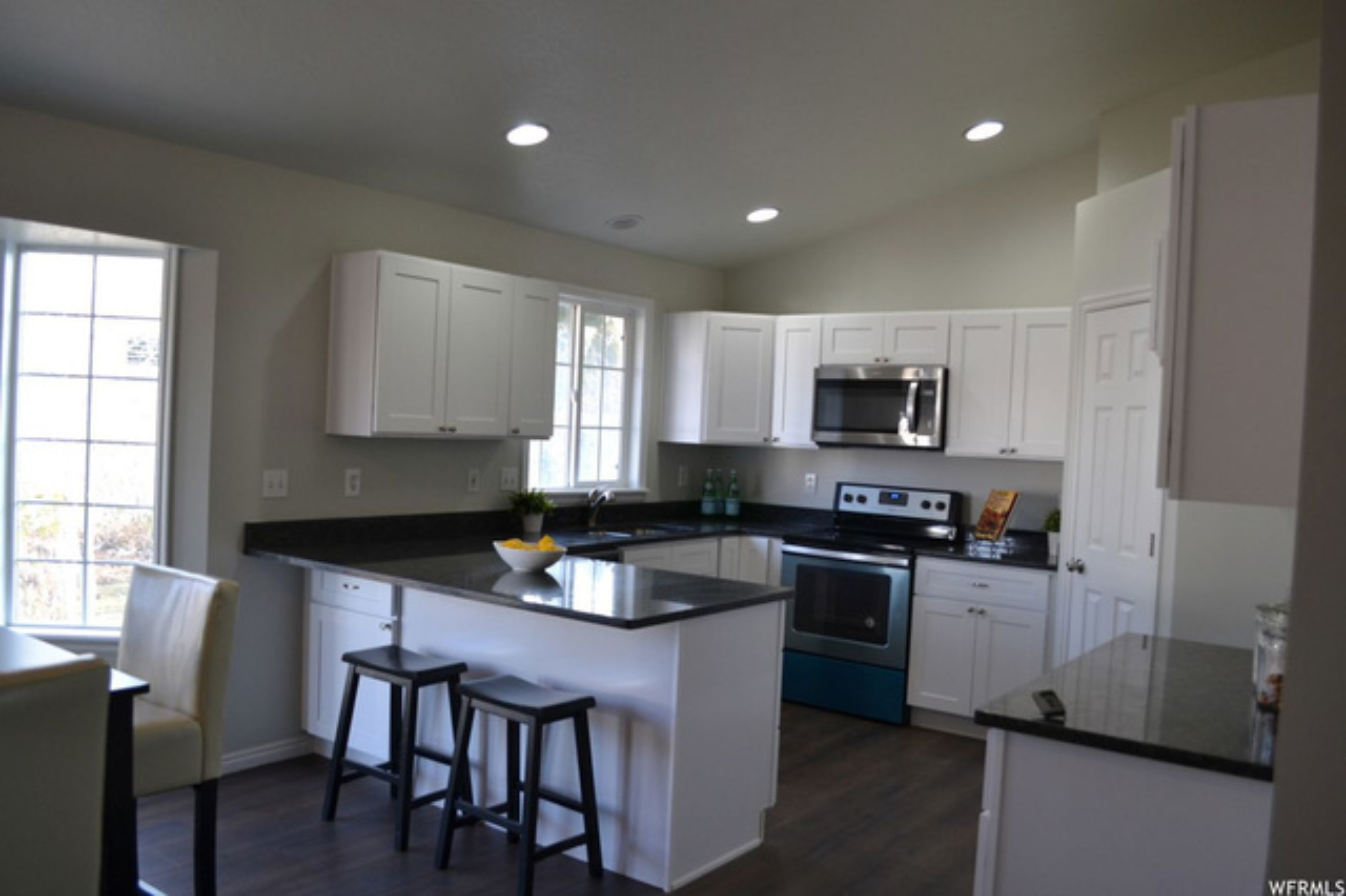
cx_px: 673
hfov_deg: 67.4
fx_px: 1009
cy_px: 448
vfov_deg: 47.9
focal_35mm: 27
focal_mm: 18
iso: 400
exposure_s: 1/80
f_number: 4.5
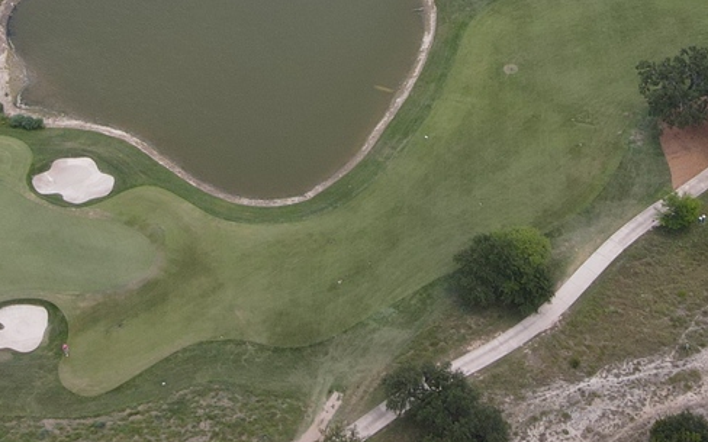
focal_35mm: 75
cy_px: -264
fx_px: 1447
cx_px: 389
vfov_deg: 15.7
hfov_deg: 27.5
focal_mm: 4.5
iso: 100
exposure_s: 1/400
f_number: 2.8
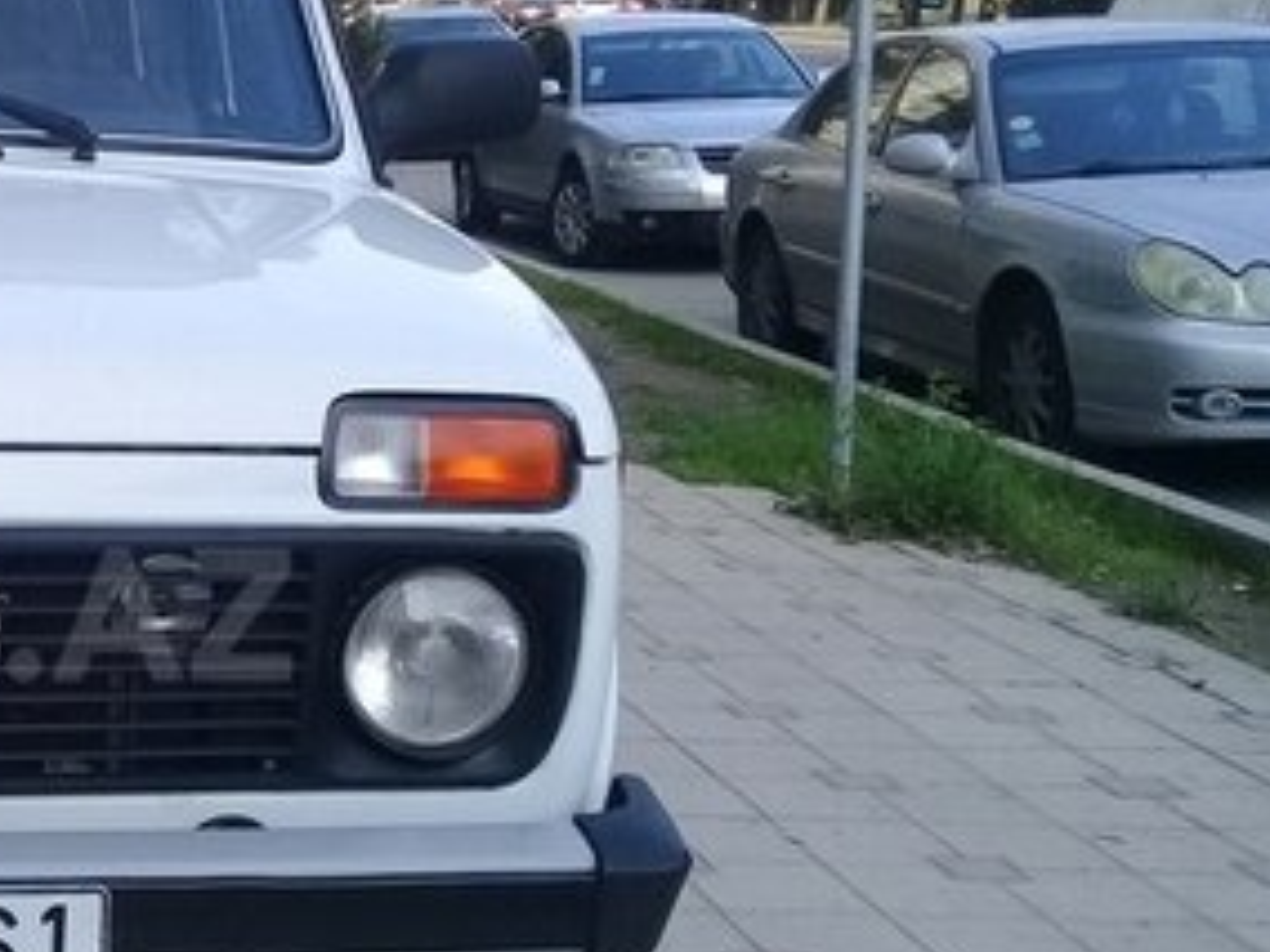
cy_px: 615
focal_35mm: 72
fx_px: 2642
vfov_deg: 20.4
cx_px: -165
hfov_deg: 24.9
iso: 50
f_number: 2.2
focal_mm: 3.3
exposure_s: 1/561
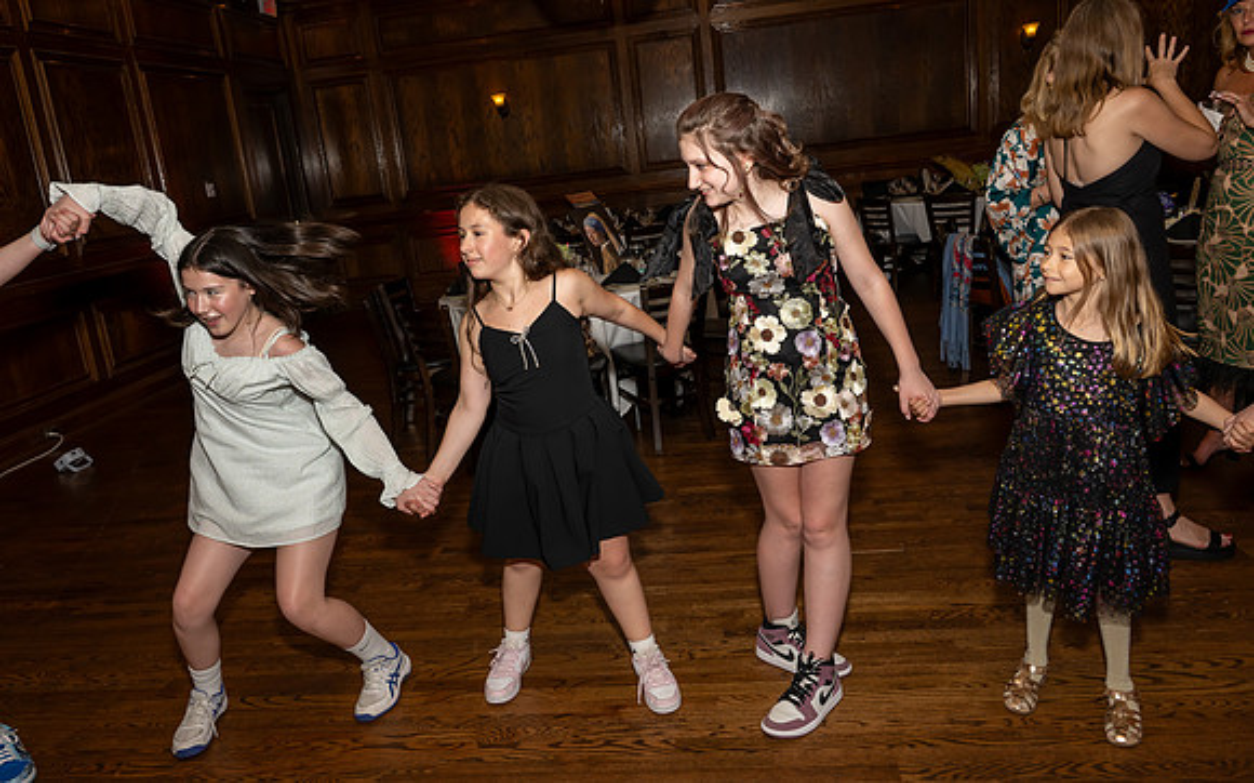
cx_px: 613
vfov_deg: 47.5
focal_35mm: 26
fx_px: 887
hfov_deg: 70.5
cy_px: 340
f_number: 8
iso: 500
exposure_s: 1/250
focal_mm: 24
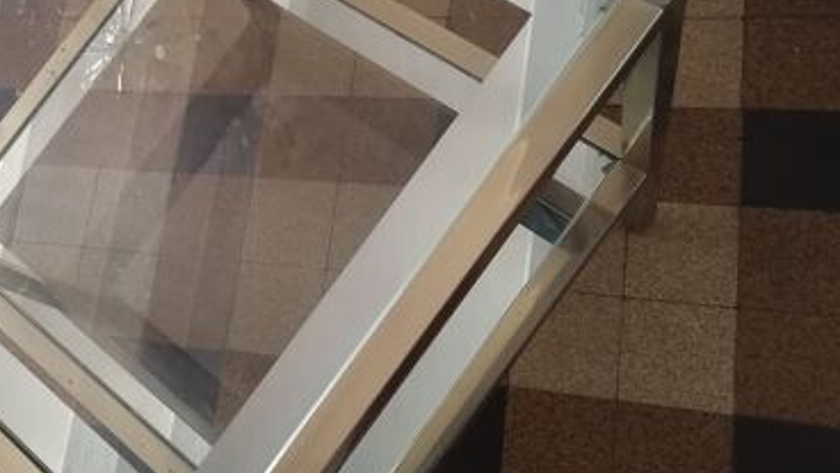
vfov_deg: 24.8
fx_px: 1069
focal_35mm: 48
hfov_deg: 42.1
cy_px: 174
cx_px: 253
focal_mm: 5.3
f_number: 1.8
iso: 640
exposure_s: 1/25
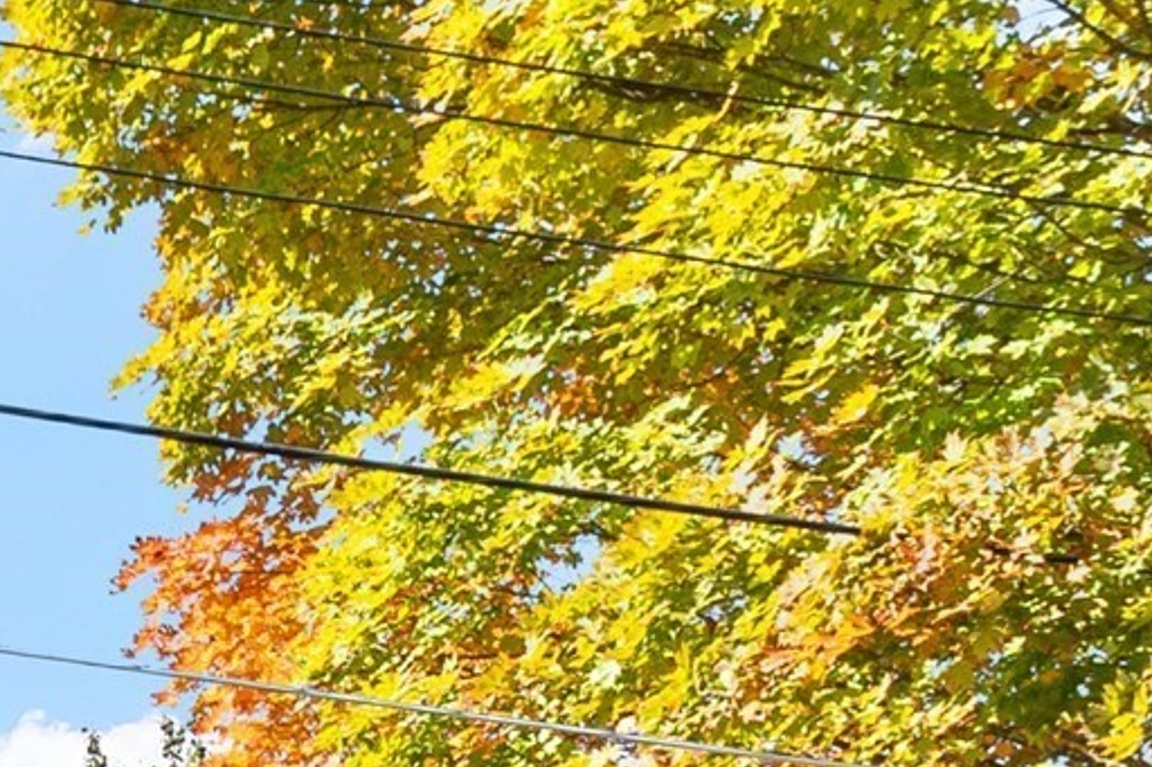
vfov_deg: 9.7
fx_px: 4222
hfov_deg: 15.1
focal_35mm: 132
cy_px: 1499
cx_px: -117
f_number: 8
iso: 160
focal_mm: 22
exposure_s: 1/125
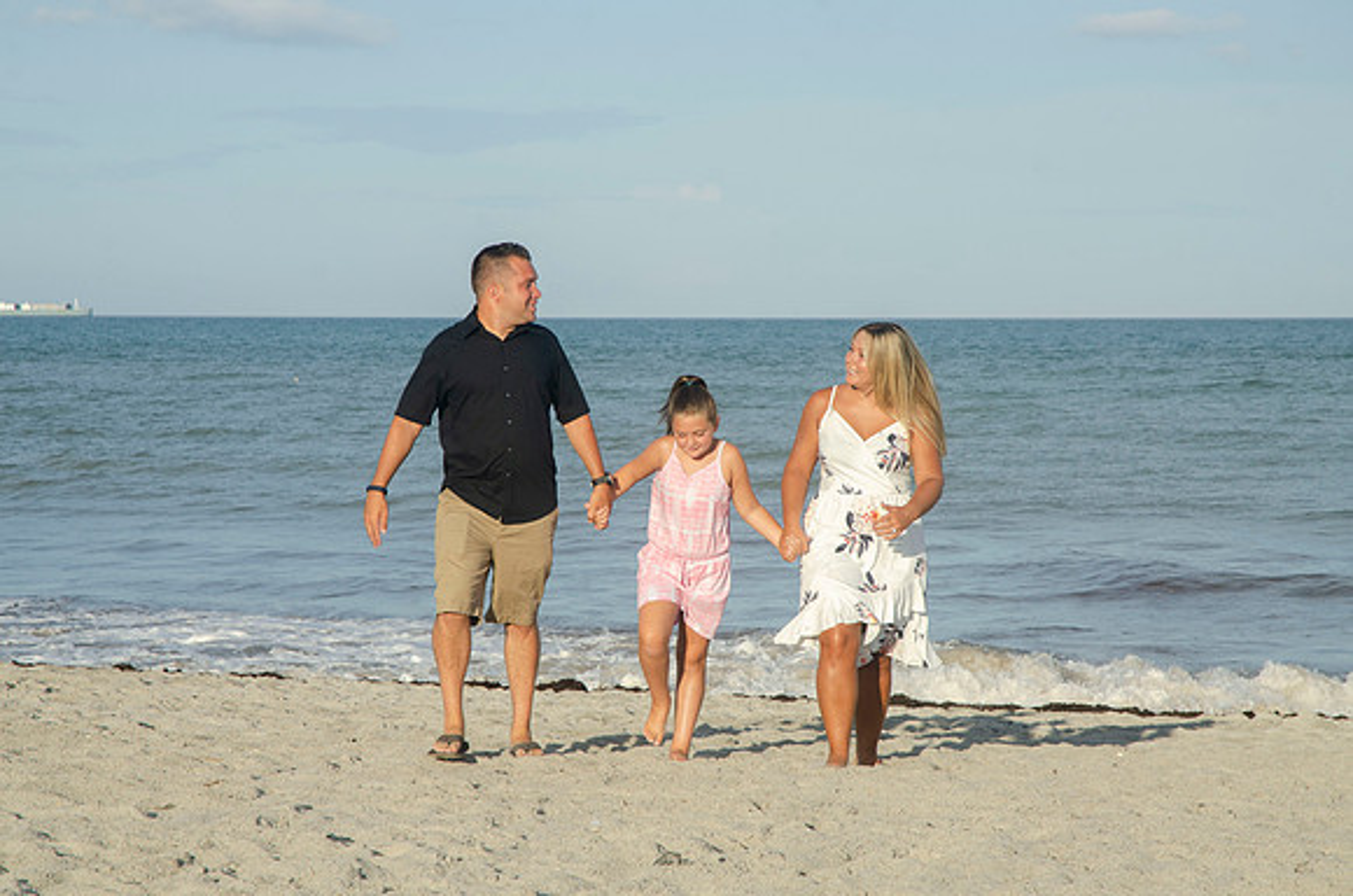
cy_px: 448
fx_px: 3987
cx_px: 676
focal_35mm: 106
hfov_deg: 19.3
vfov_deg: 12.8
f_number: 10
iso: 100
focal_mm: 70
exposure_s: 1/250
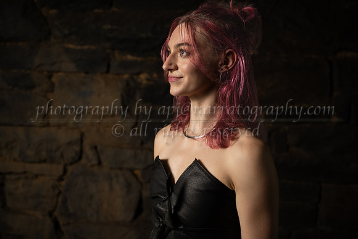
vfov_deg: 36.0
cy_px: 120
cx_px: 179
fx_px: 368
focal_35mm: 37
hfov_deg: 51.9
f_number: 2.8
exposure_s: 1/400
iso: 400
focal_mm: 37
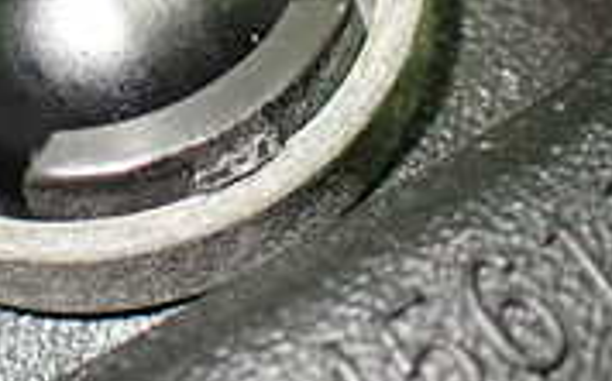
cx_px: 83
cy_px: 27
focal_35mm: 107
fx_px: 1784
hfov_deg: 19.2
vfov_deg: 12.1
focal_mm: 5.4
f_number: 2.3
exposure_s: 1/100
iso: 800
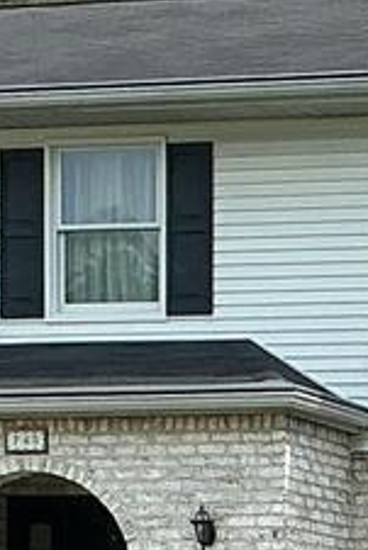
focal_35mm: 192
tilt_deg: -0.1
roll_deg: -0.2
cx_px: 712
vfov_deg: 10.4
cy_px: 769
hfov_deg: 6.9
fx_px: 2939
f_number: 1.8
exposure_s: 1/1035
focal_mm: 3
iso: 25
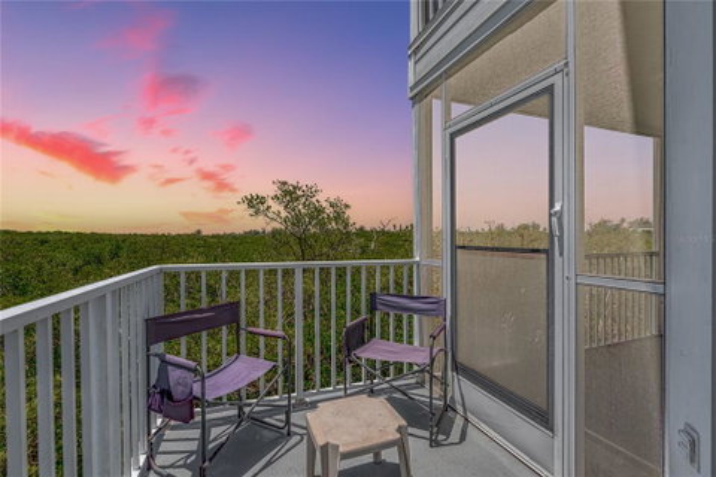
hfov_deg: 96.7
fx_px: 318
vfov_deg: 73.7
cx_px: 358
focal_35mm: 16
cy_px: 238
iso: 100
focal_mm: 16
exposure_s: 1/100
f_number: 8
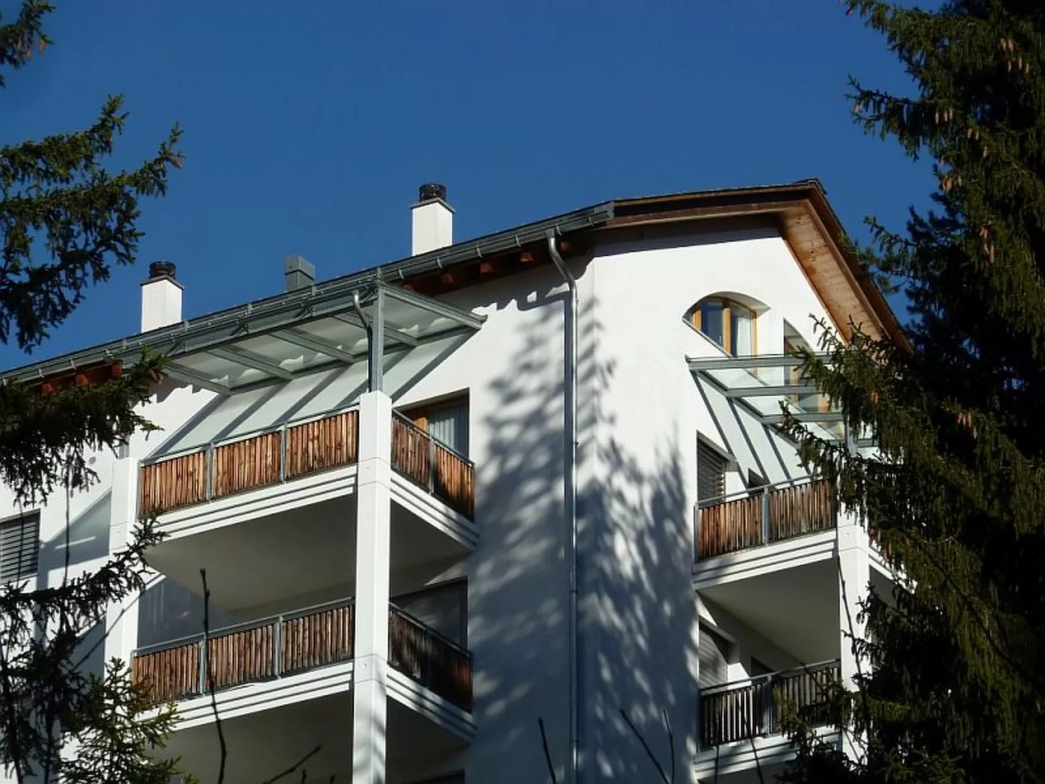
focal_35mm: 169
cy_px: 392
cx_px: 522
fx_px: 5103
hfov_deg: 11.7
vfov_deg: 8.8
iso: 80
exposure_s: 1/500
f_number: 5.6
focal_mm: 27.8
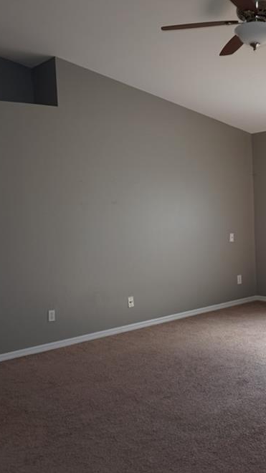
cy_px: 231
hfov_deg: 30.4
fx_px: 489
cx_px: 151
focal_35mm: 39
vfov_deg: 51.6
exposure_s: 1/60
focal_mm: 16
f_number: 4
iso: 125
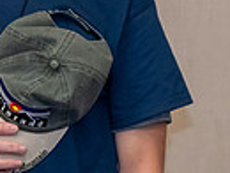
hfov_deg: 3.1
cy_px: 62
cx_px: -48
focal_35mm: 641
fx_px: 4267
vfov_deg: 2.3
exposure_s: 1/160
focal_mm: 150
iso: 10000
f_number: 6.3
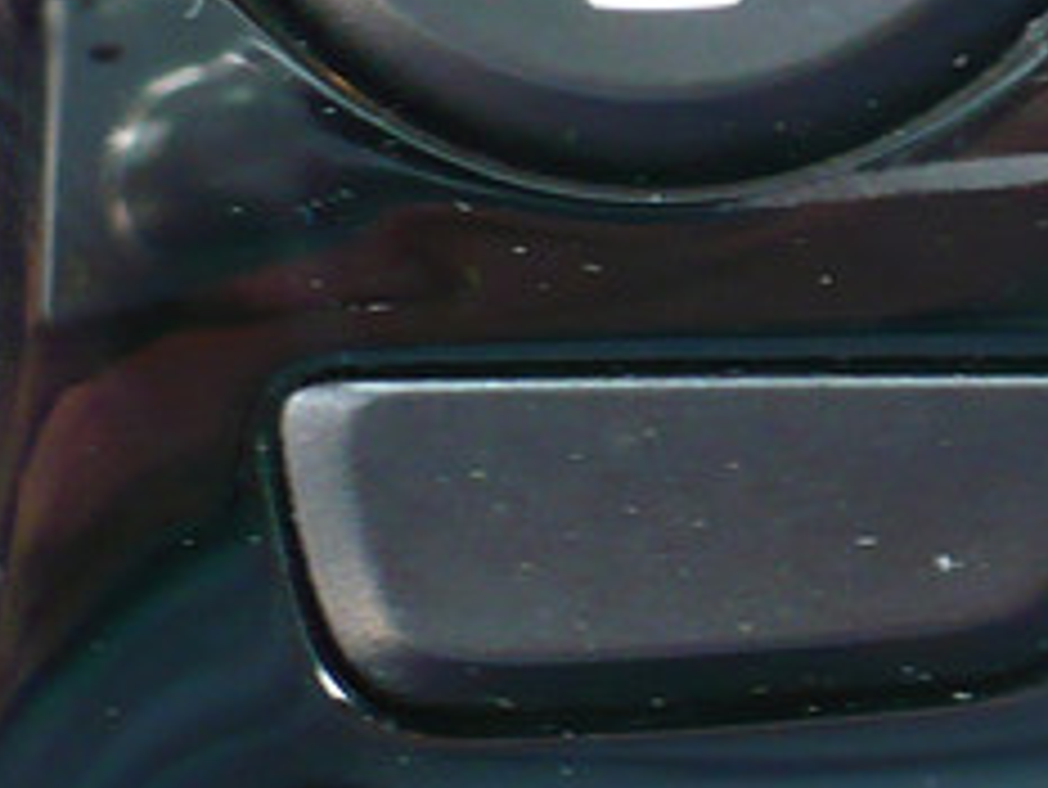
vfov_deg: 6.1
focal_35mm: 244
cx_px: 738
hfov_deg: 8.1
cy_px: -23
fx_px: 7391
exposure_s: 1/30
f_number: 3.1
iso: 200
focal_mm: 9.9
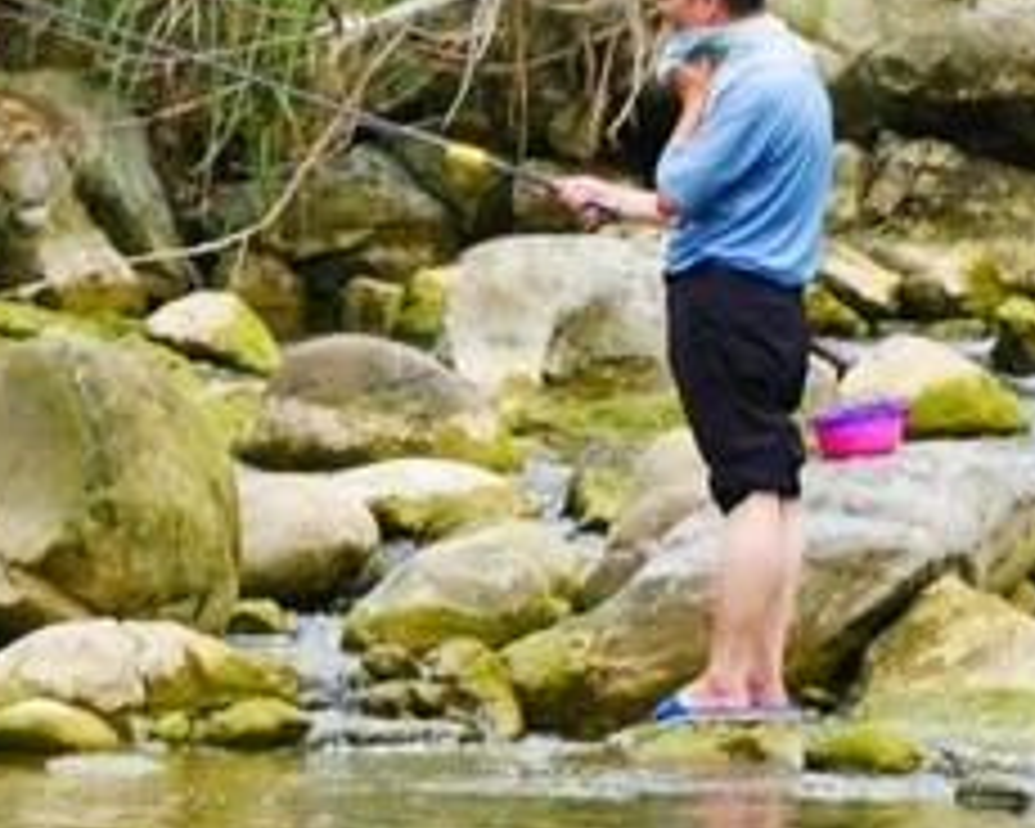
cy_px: 742
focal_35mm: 565
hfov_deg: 3.4
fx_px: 17307
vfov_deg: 2.7
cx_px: 135
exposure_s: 1/250
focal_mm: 111
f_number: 5.2
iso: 800
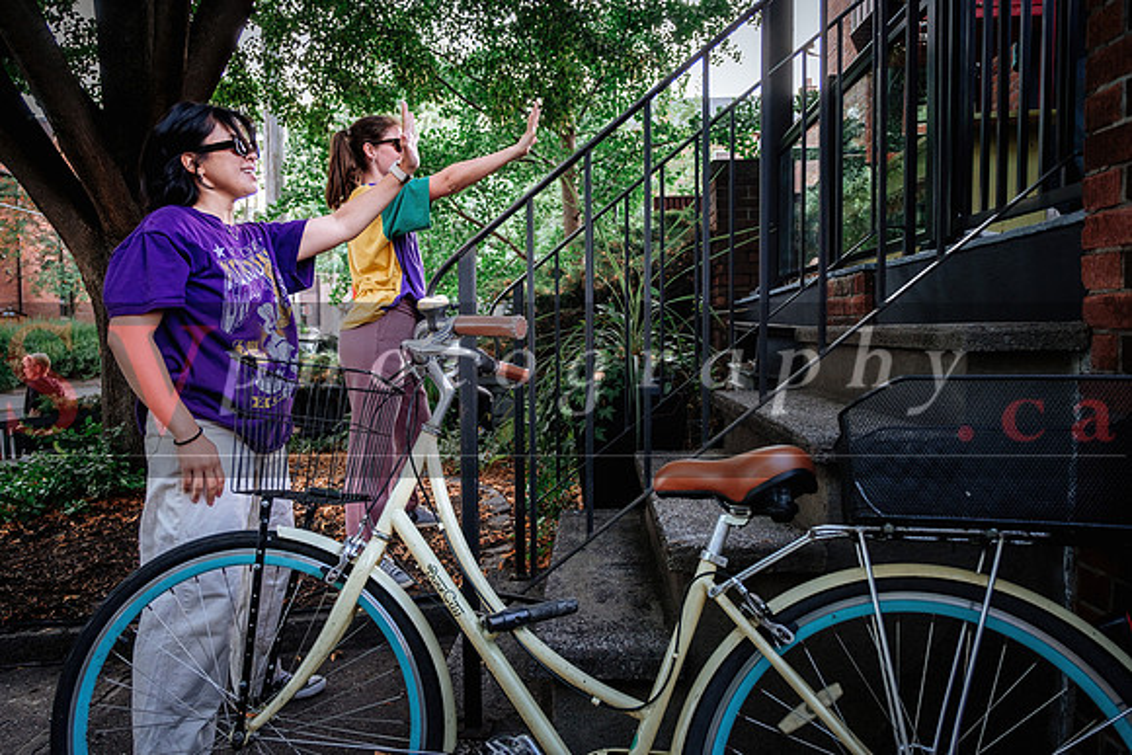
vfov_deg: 49.6
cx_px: 566
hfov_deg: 69.4
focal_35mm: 26
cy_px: 378
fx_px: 818
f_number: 2.8
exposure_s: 1/250
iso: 800
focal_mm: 17
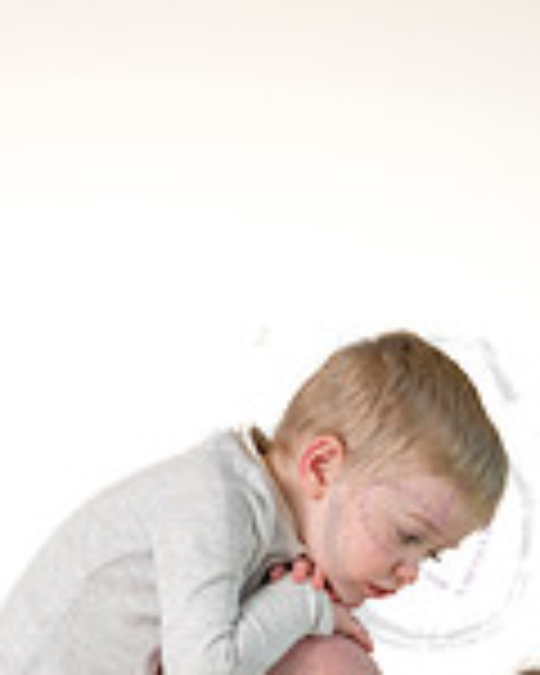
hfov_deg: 6.5
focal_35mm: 239
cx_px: 446
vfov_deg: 8.0
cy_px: 936
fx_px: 4775
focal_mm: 85
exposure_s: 1/250
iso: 500
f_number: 8
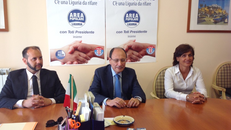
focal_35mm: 39
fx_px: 239
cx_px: 114
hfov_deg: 51.6
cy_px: 69
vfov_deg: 30.4
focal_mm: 4.28
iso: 50
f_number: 2.4
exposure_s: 1/40
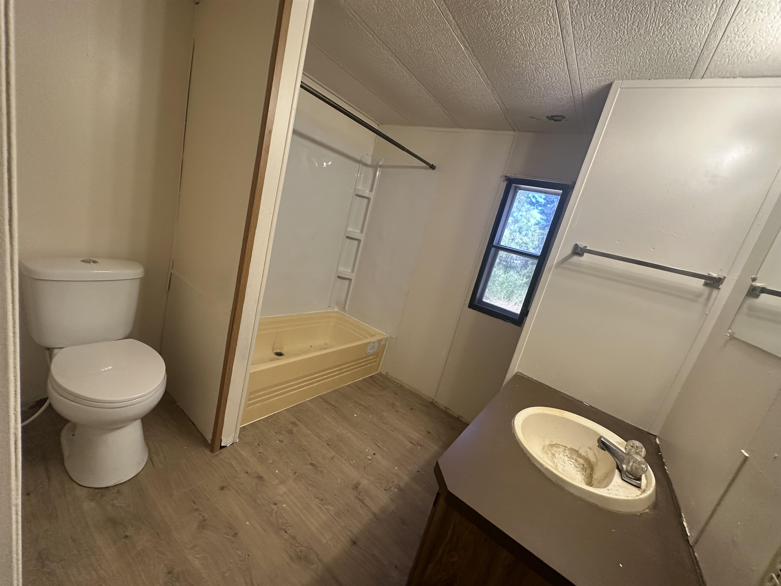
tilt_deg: -10.3
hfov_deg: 102.1
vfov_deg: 85.7
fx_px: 316
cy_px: 293
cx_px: 390
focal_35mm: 14
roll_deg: -13.8
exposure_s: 1/120
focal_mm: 2.22
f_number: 2.2
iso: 200
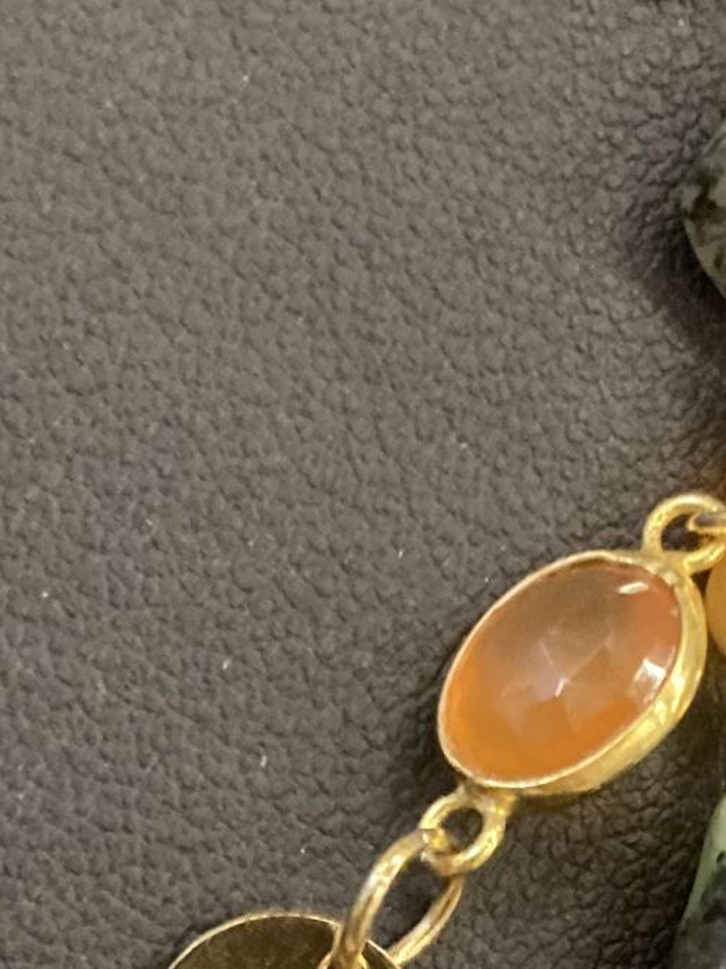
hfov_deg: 13.6
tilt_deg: -3.3
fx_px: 2994
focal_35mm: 107
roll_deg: -39.3
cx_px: 762
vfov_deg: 17.5
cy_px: 1177
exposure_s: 1/33
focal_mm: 3.99
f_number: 1.8
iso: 320
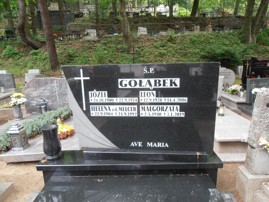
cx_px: 134
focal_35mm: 24
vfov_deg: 56.8
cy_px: 101
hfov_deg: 71.6
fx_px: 187
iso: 100
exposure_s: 1/30
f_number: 3
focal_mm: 4.2
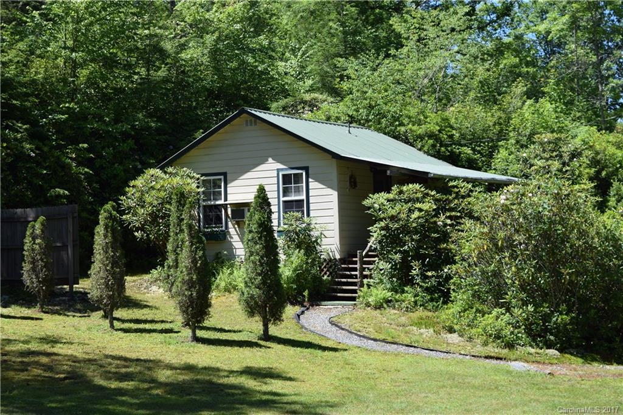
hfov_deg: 24.6
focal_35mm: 82
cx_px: 312
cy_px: 208
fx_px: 1427
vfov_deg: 16.5
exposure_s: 1/320
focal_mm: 55
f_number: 9
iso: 200
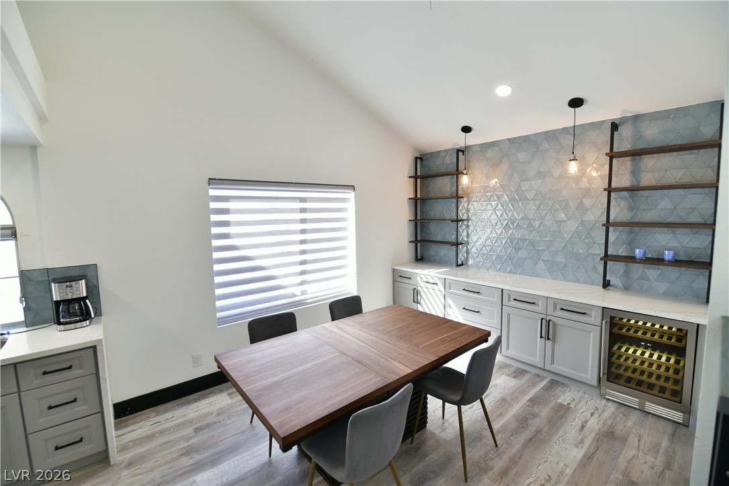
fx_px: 304
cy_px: 243
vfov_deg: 77.3
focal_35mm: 15
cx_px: 364
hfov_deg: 100.4
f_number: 3.2
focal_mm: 15
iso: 400
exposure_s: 1/60
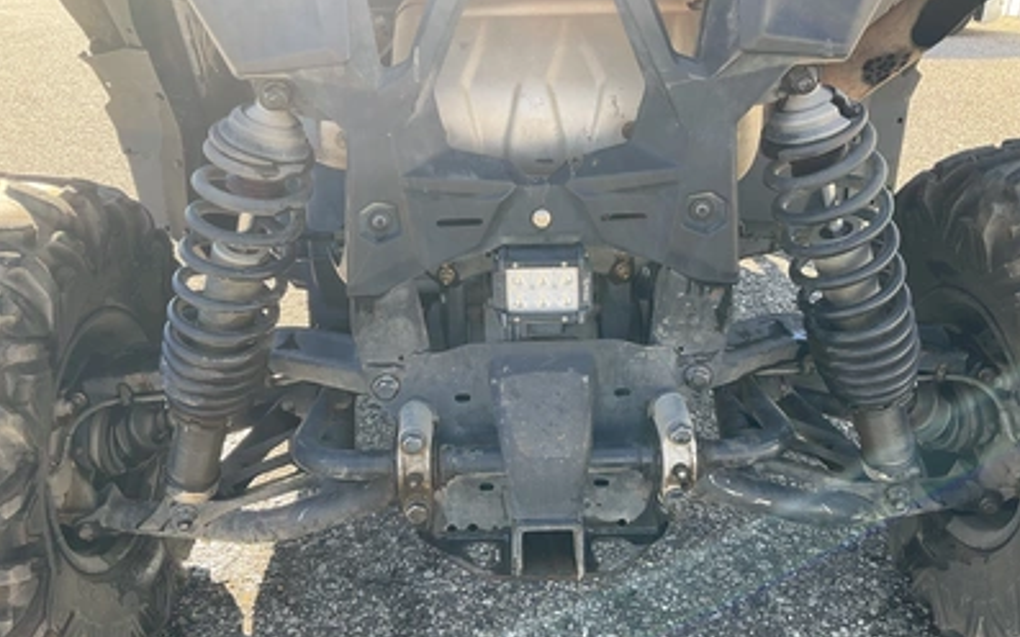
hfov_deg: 61.2
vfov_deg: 40.6
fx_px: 862
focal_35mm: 31
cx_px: 511
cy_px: 298
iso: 25
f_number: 1.8
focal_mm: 3
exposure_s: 1/211
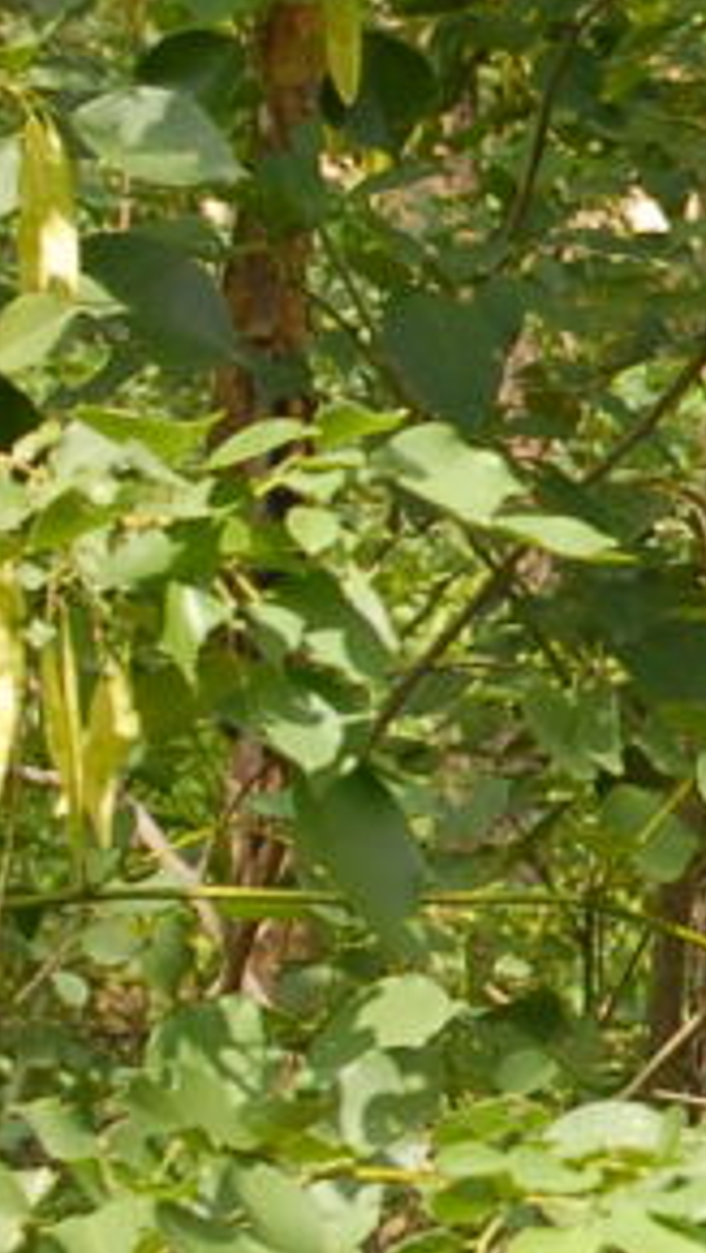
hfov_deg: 3.4
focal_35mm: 329
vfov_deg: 6.5
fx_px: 10933
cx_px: 3435
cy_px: 233
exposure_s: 1/125
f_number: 9
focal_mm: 38
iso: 250
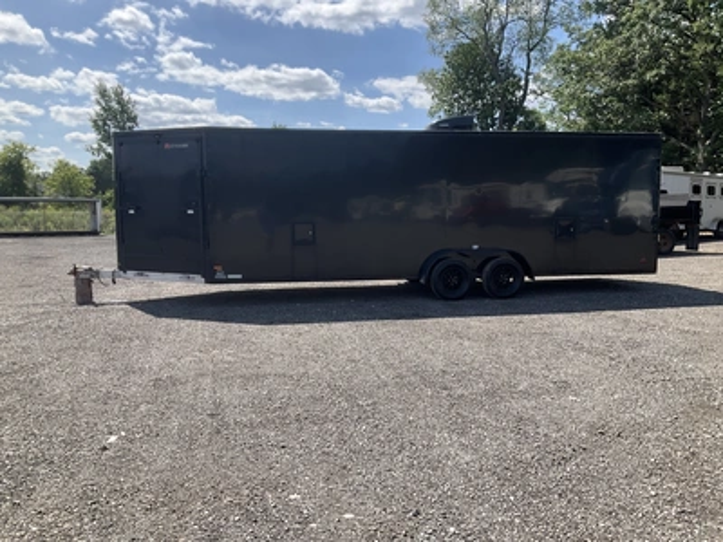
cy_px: 271
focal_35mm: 29
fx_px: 606
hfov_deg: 61.7
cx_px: 362
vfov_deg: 48.2
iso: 25
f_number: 1.8
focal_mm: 3
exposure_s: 1/1377
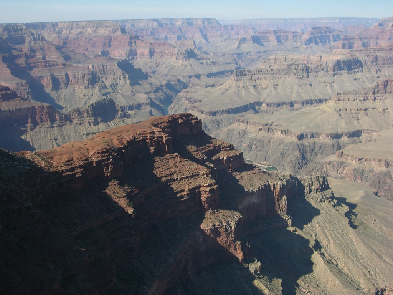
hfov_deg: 51.4
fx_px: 409
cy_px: 148
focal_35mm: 36
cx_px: 196
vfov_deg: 39.7
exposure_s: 1/227
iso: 50
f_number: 5.7
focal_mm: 9.2
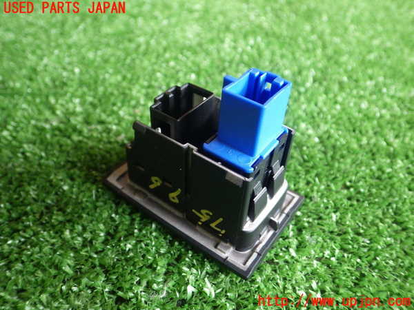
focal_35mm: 31
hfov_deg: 58.4
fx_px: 371
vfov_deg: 45.4
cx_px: 207
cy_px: 155
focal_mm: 5.5
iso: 500
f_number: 2.3
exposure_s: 1/45
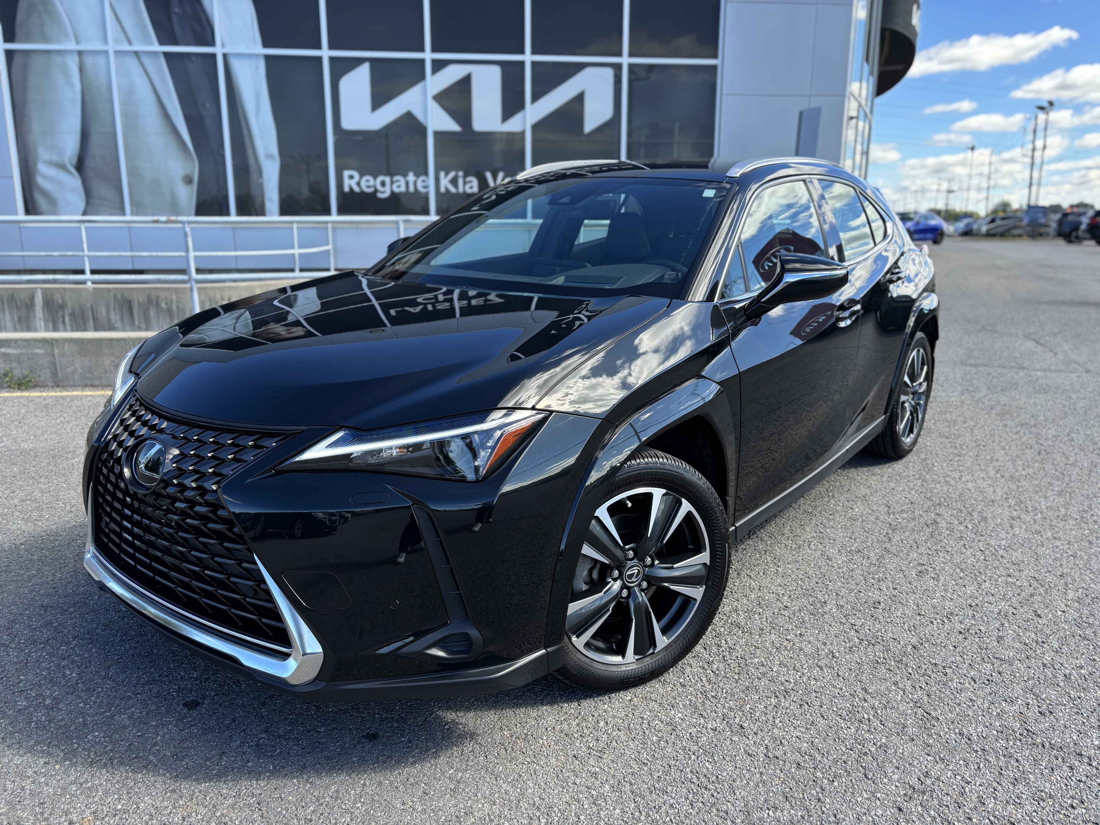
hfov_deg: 67.3
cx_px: 550
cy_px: 412
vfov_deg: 53.1
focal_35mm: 26
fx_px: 826
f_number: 1.6
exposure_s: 1/634
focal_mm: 5.96
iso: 50
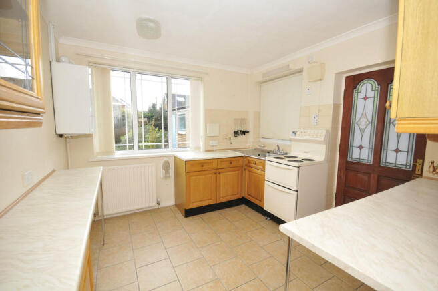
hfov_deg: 100.4
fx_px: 182
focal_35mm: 15
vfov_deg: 77.2
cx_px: 219
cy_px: 146
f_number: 7.1
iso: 800
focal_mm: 10
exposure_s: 1/60
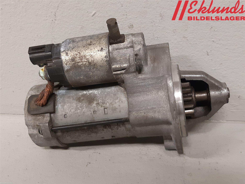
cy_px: 92
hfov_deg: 67.3
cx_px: 122
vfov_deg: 53.1
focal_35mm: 26
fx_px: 184
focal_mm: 3.93
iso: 250
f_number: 1.7
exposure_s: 1/50
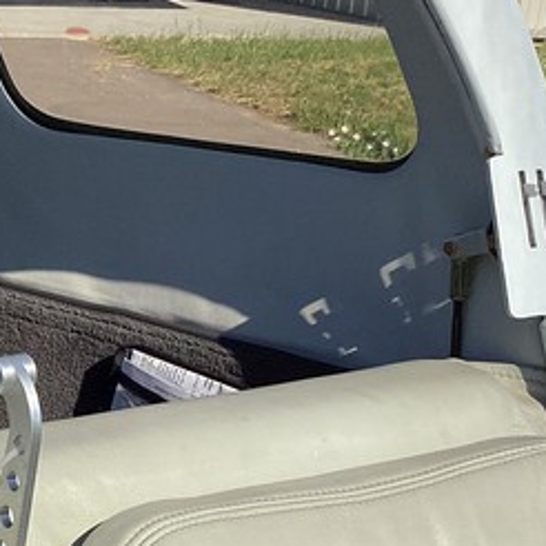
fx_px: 1588
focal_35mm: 89
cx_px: -153
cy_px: 353
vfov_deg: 19.5
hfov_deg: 18.3
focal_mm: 3.3
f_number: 2.4
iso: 25
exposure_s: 1/2146
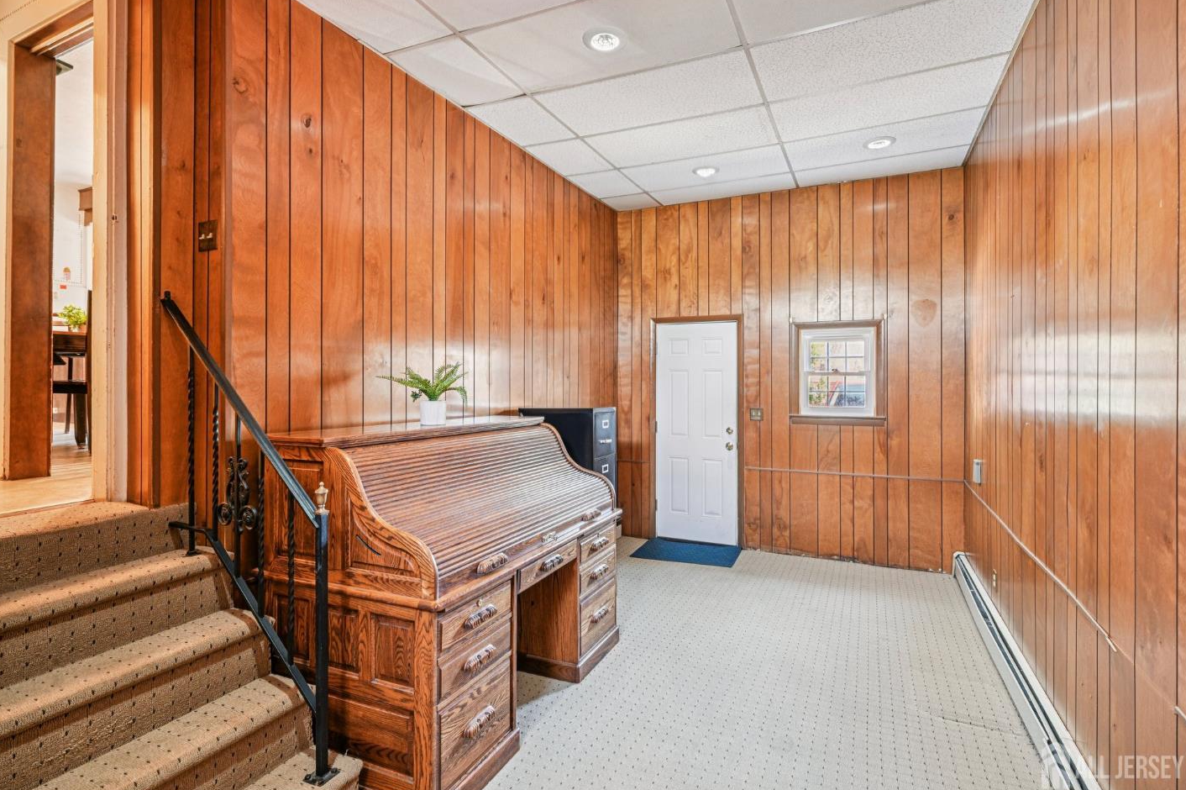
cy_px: 384
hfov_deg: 93.2
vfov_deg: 70.4
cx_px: 619
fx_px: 560
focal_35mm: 17
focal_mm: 16
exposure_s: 1/2.5
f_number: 8
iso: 400
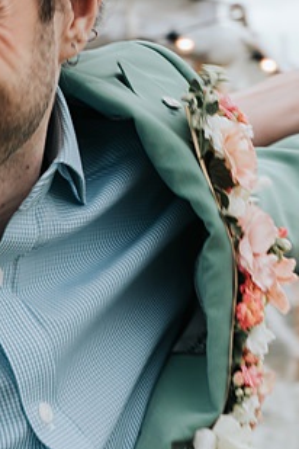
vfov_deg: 9.1
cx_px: -113
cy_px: 363
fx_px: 2808
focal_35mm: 225
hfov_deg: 6.0
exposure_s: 1/160
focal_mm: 46.5
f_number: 7.1
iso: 200
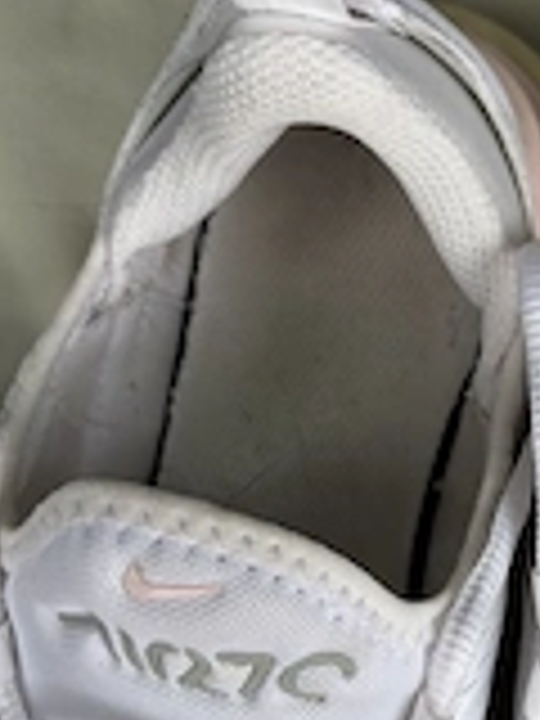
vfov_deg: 29.4
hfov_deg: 21.0
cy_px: 531
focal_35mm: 65
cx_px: 652
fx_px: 1352
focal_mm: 5.96
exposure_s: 1/596
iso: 50
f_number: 1.6
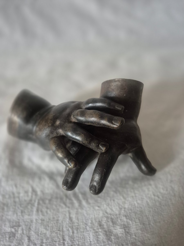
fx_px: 163
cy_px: 123
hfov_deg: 58.9
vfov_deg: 73.9
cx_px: 92
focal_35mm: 23
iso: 1000
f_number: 1.8
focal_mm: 5.4
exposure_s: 1/100
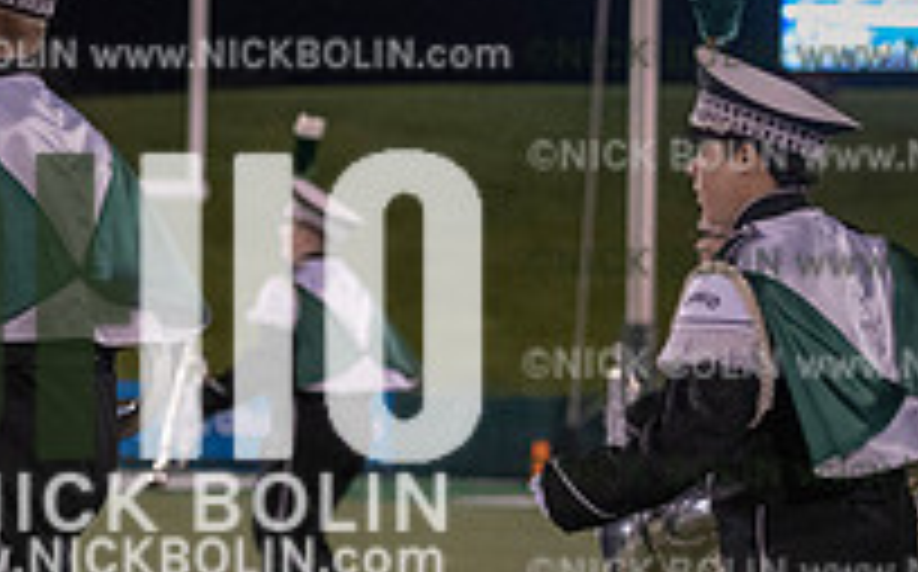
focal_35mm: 232
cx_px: 162
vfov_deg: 5.6
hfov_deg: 9.0
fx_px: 5798
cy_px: 367
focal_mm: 80
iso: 5000
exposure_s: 1/1250
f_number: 3.2
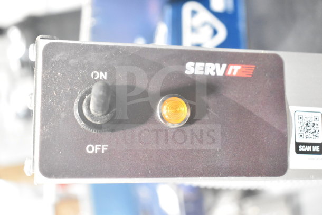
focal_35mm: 51
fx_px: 456
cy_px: 108
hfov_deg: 38.9
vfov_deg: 26.5
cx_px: 161
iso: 6400
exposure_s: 1/125
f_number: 5.6
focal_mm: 34
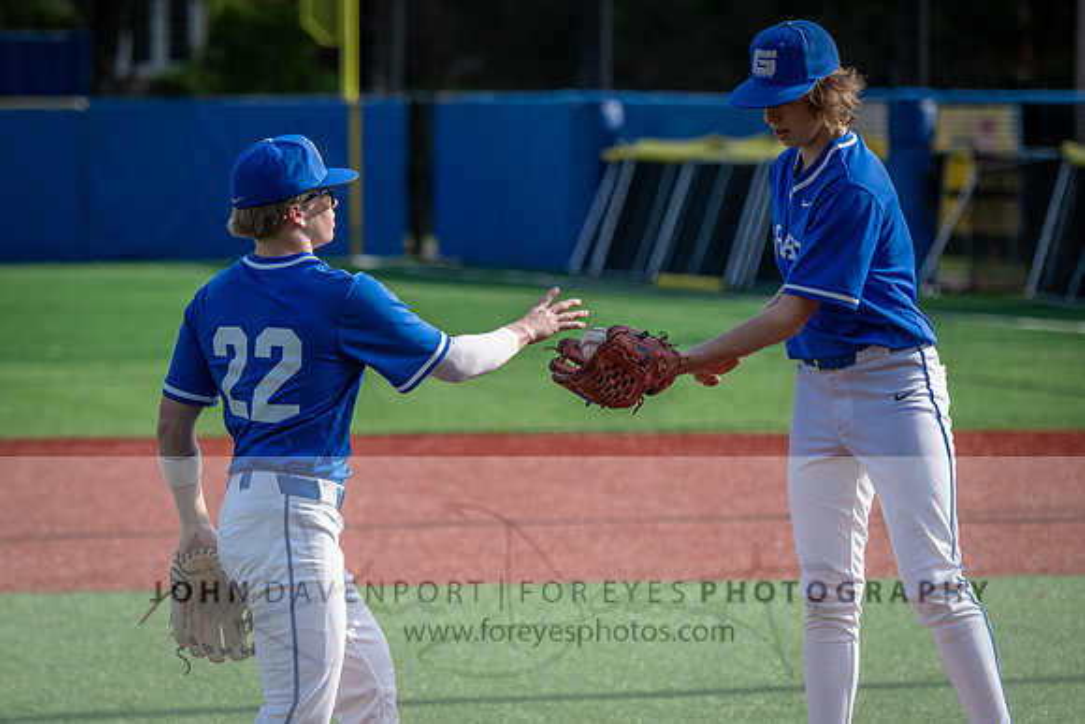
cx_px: 310
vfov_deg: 4.6
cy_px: 504
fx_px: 9095
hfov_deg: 6.8
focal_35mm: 302
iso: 450
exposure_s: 1/2000
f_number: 5.3
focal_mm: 210
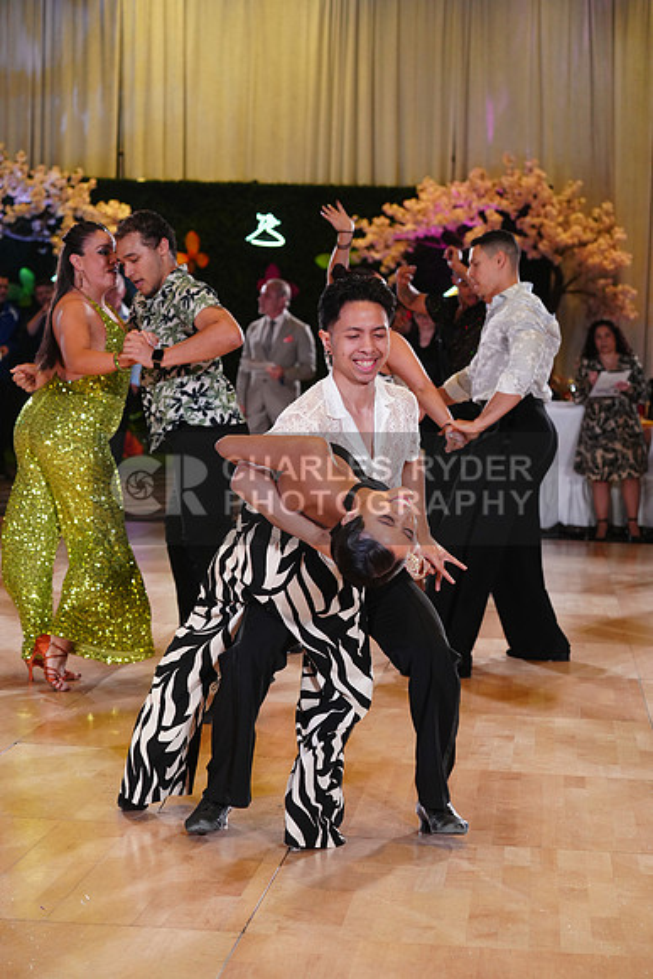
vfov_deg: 27.7
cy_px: 490
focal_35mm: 73
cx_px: 326
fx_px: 1985
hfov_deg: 18.7
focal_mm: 73
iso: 1600
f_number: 4
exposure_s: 1/400
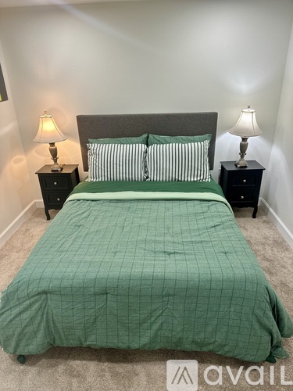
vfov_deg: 71.6
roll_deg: +1.0
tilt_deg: -22.6
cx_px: 146
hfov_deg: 56.8
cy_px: 196
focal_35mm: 24
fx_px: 271
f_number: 1.78
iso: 160
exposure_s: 1/120
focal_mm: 6.86
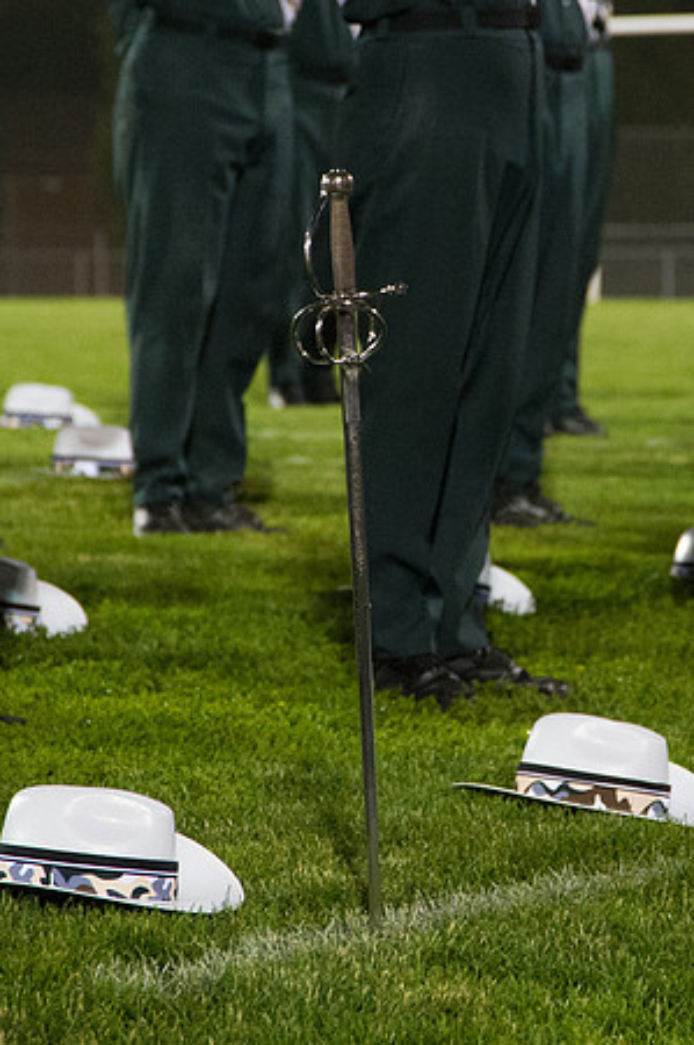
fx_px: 6774
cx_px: 453
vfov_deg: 8.8
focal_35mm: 234
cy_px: 429
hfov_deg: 5.9
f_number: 5.6
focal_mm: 120
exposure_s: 1/160
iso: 9000
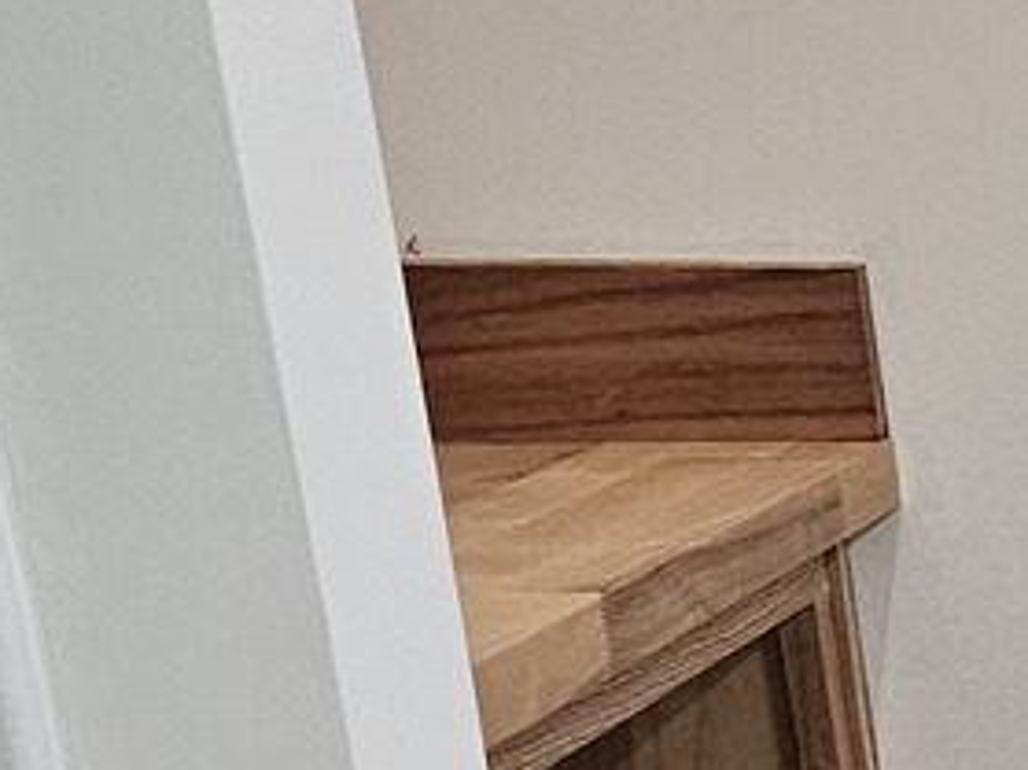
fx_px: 4898
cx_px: 3489
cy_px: 1595
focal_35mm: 165
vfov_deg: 8.5
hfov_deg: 8.8
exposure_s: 1/120
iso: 200
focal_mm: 6.3
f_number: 1.7
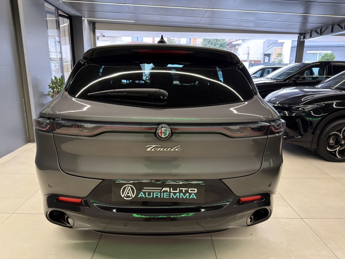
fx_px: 239
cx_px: 172
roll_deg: -1.0
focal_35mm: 24
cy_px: 130
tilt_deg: -13.7
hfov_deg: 71.6
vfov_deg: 56.8
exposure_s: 1/50
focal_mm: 6.76
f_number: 1.78
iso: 200
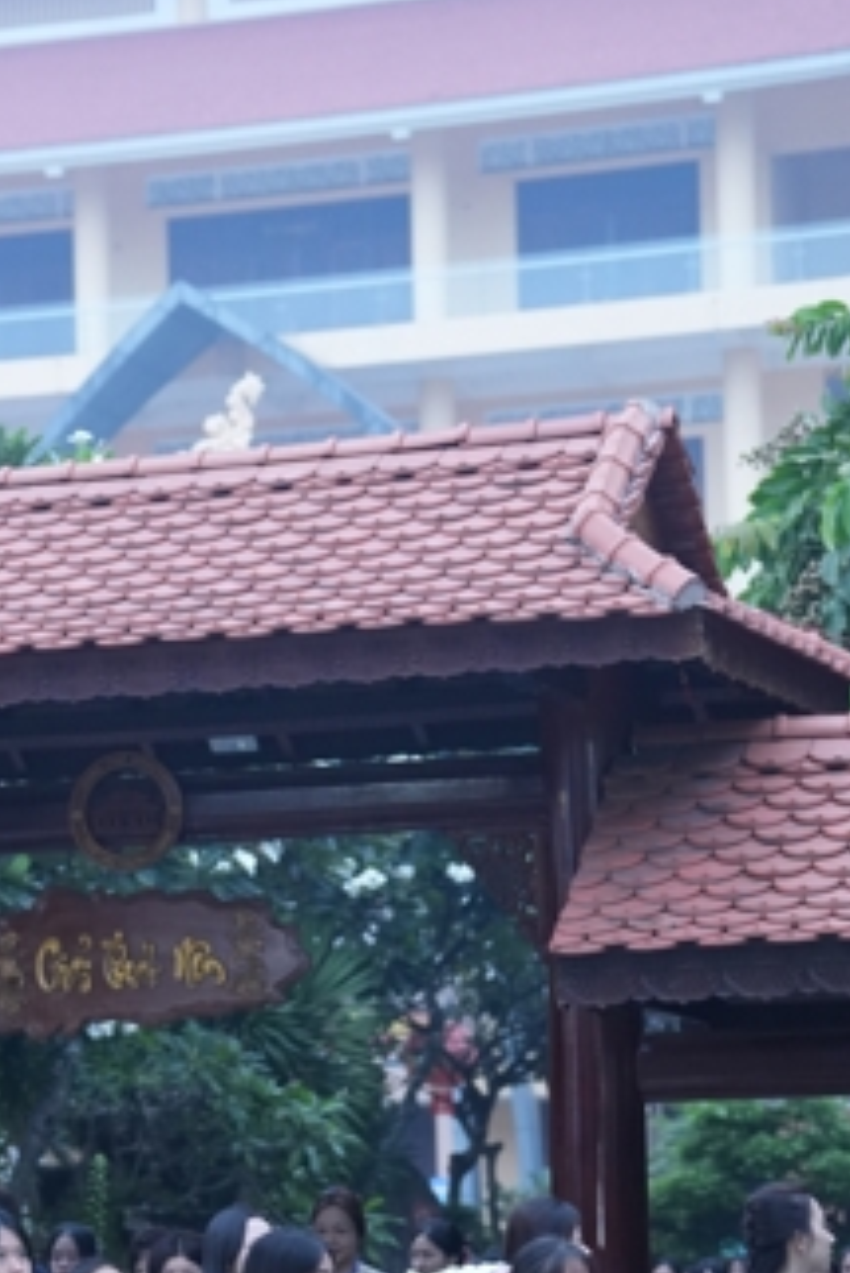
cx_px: 219
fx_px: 4422
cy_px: 921
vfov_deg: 16.3
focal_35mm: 125
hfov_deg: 11.0
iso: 3200
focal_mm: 62
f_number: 2.8
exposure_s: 1/125
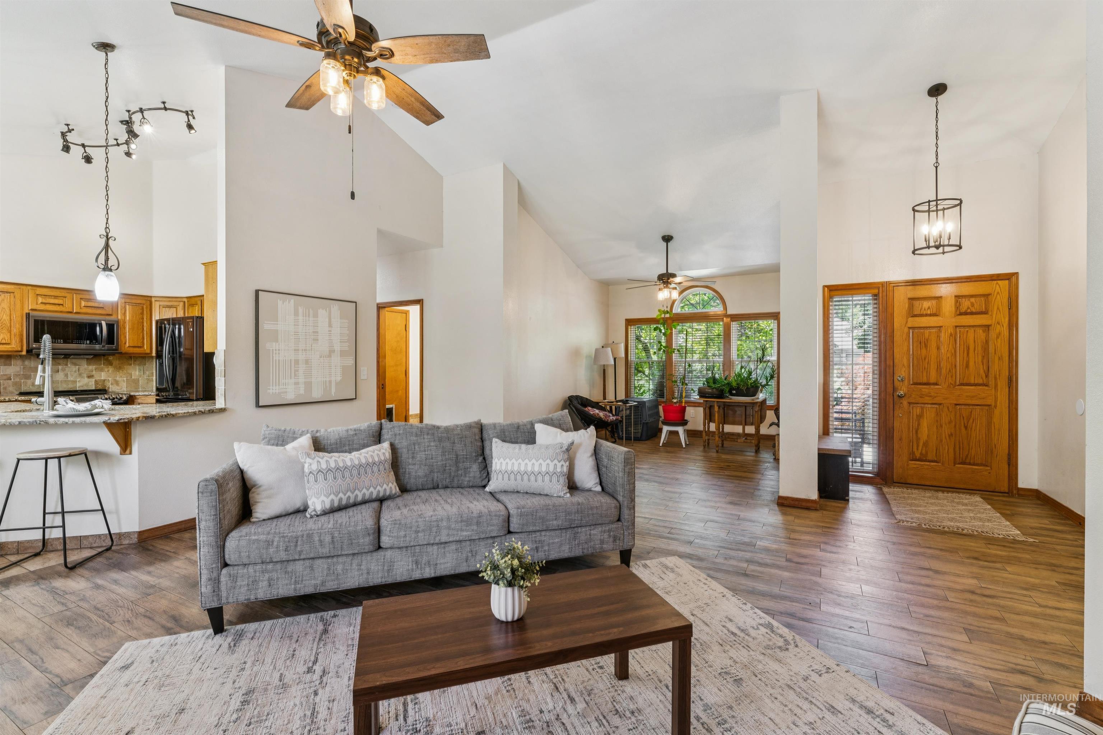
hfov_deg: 96.4
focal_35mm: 16
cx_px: 552
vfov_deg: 73.4
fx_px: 493
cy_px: 368
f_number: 13
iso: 400
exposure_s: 1/4
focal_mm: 16.1
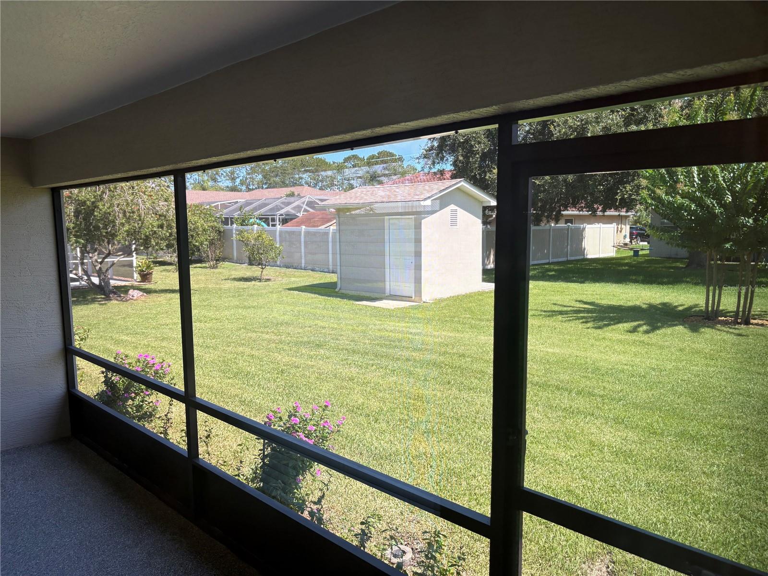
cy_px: 288
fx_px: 577
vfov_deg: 53.1
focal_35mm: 26
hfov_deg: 67.3
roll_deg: +0.9
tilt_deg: -5.2
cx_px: 384
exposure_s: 1/641
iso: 50
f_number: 1.6
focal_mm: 5.96
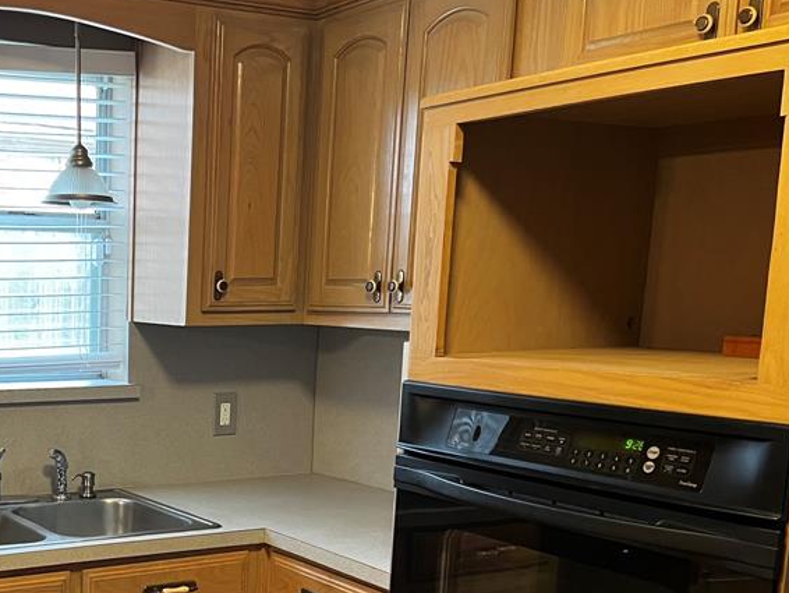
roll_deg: -0.9
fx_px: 1072
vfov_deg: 30.1
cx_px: 79
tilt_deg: -12.7
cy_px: 483
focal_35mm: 47
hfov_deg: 37.7
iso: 250
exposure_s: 1/60
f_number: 1.6
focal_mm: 5.1
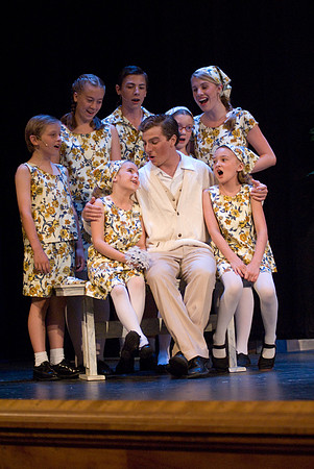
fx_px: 1566
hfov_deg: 11.4
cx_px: 157
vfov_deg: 17.0
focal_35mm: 120
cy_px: 234
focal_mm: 80
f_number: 2.8
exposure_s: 1/30
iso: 1600
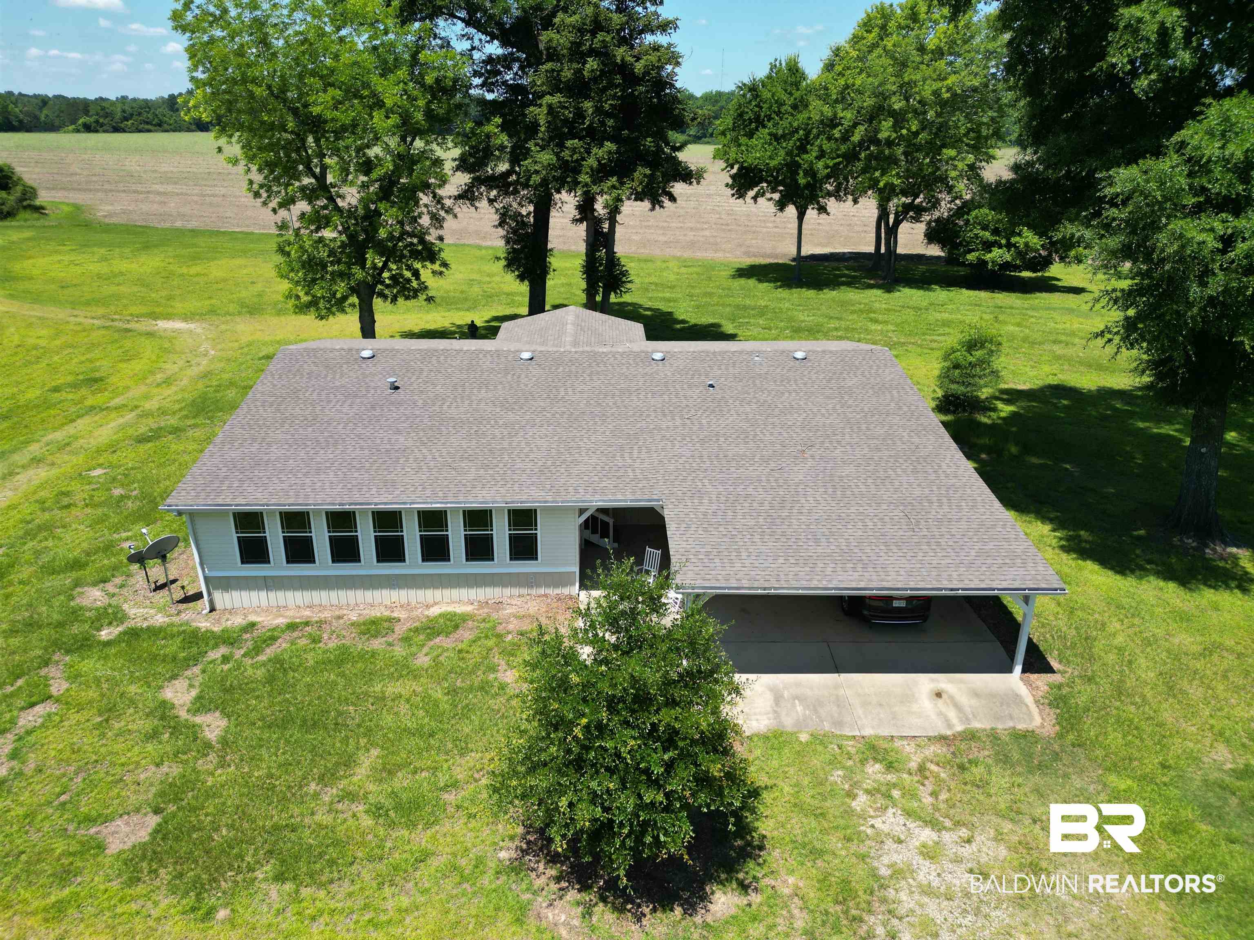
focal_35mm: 24
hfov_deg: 71.6
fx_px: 869
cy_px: 470
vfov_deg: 56.8
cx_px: 627
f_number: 1.7
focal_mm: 6.72
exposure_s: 1/2000
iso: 110
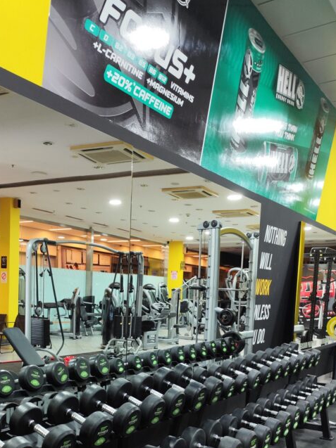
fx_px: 479
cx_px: 97
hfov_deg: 37.9
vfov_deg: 48.0
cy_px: 344
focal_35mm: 37
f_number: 1.65
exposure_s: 1/25
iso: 640
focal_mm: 6.14
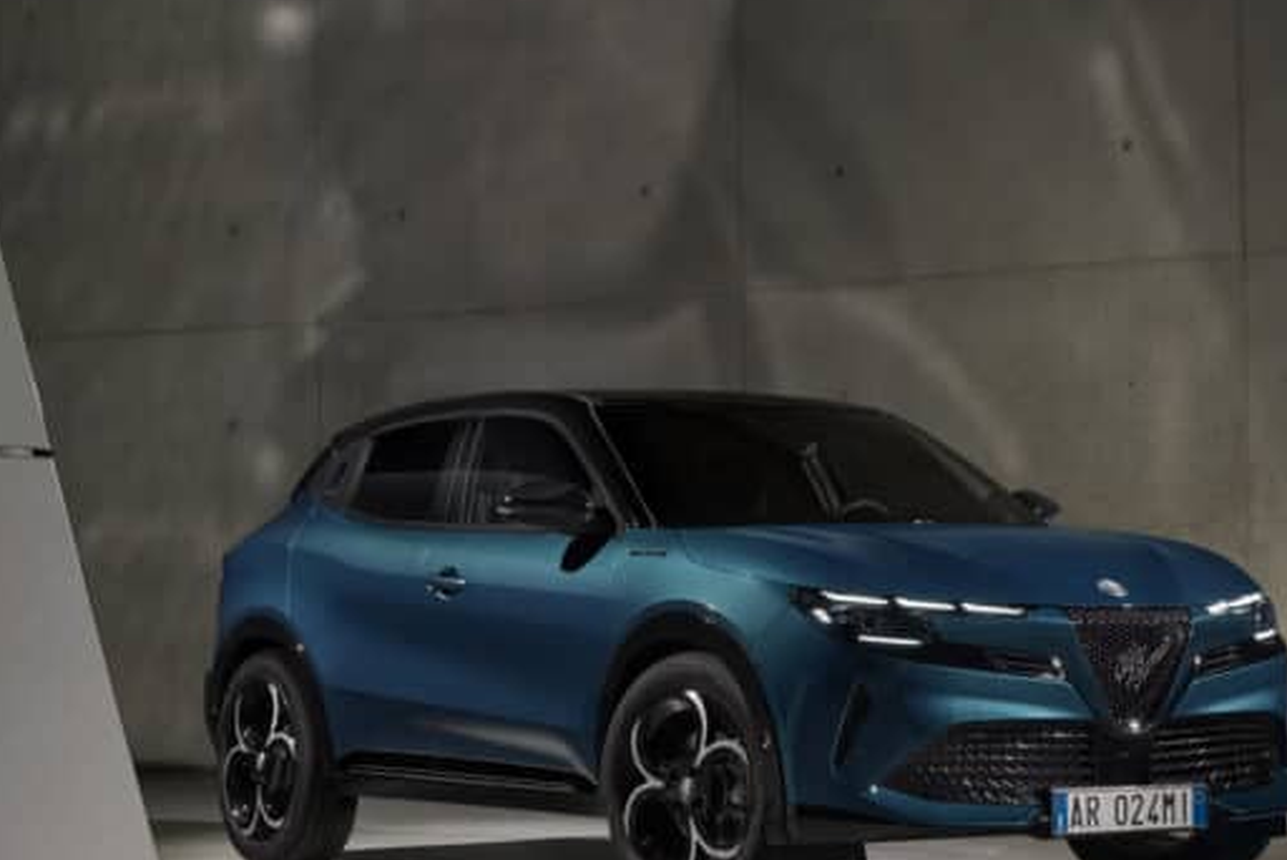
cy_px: 416
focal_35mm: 92
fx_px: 3291
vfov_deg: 14.9
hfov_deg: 22.1
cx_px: 827
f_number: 8
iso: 400
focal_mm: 46
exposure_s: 1/40
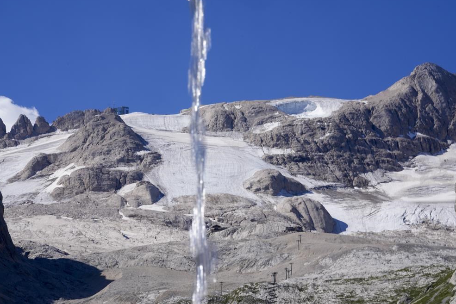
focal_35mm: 156
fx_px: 1976
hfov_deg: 13.2
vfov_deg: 8.8
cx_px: 233
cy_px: 152
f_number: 22
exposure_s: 1/125
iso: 160
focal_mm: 150
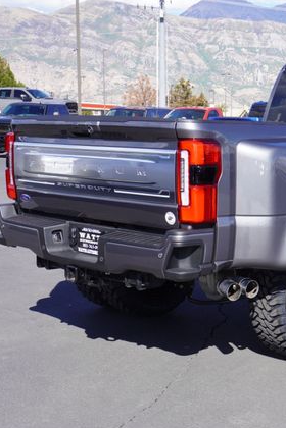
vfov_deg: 32.5
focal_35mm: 62
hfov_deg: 21.2
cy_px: 217
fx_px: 736
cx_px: 290
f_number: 9
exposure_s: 1/125
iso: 100
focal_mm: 27
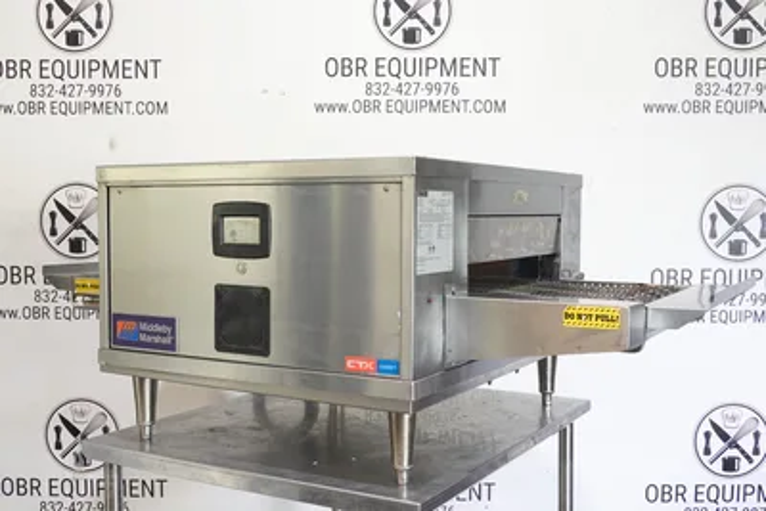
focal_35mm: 44
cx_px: 383
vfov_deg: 30.5
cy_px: 256
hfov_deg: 44.5
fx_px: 937
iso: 1000
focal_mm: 16.21
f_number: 5
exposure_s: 1/30
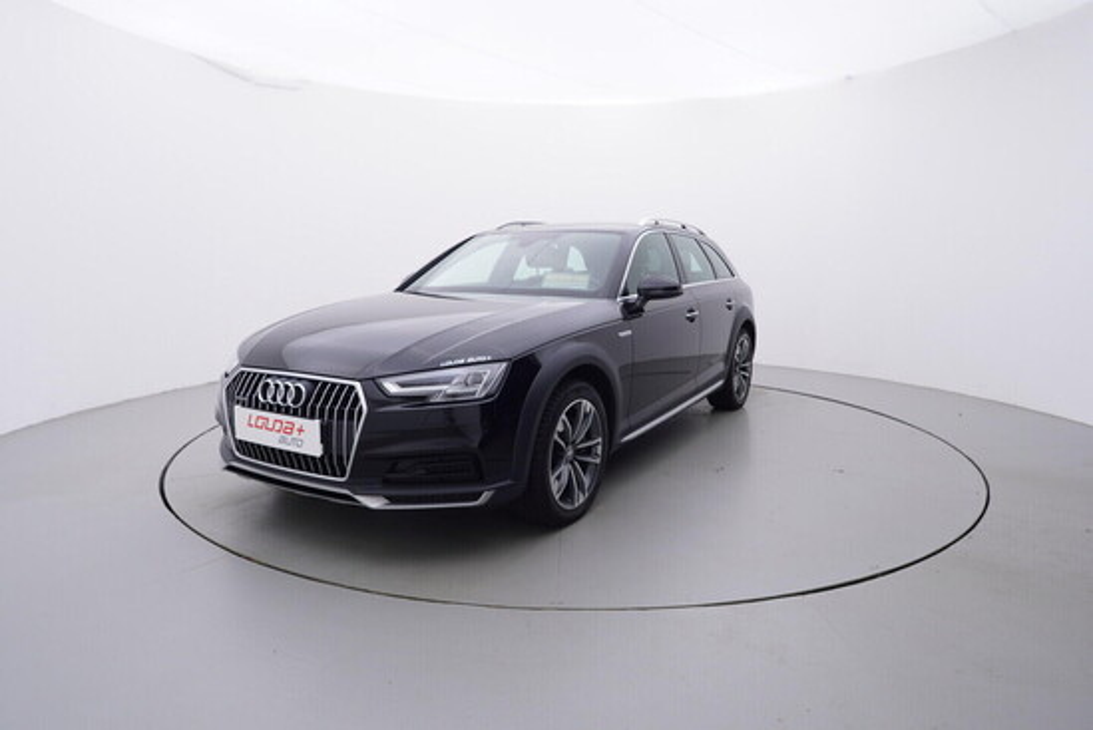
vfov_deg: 56.2
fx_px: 684
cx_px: 546
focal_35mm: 22
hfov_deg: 77.3
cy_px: 365
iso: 200
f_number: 5
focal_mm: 15
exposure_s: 1/80
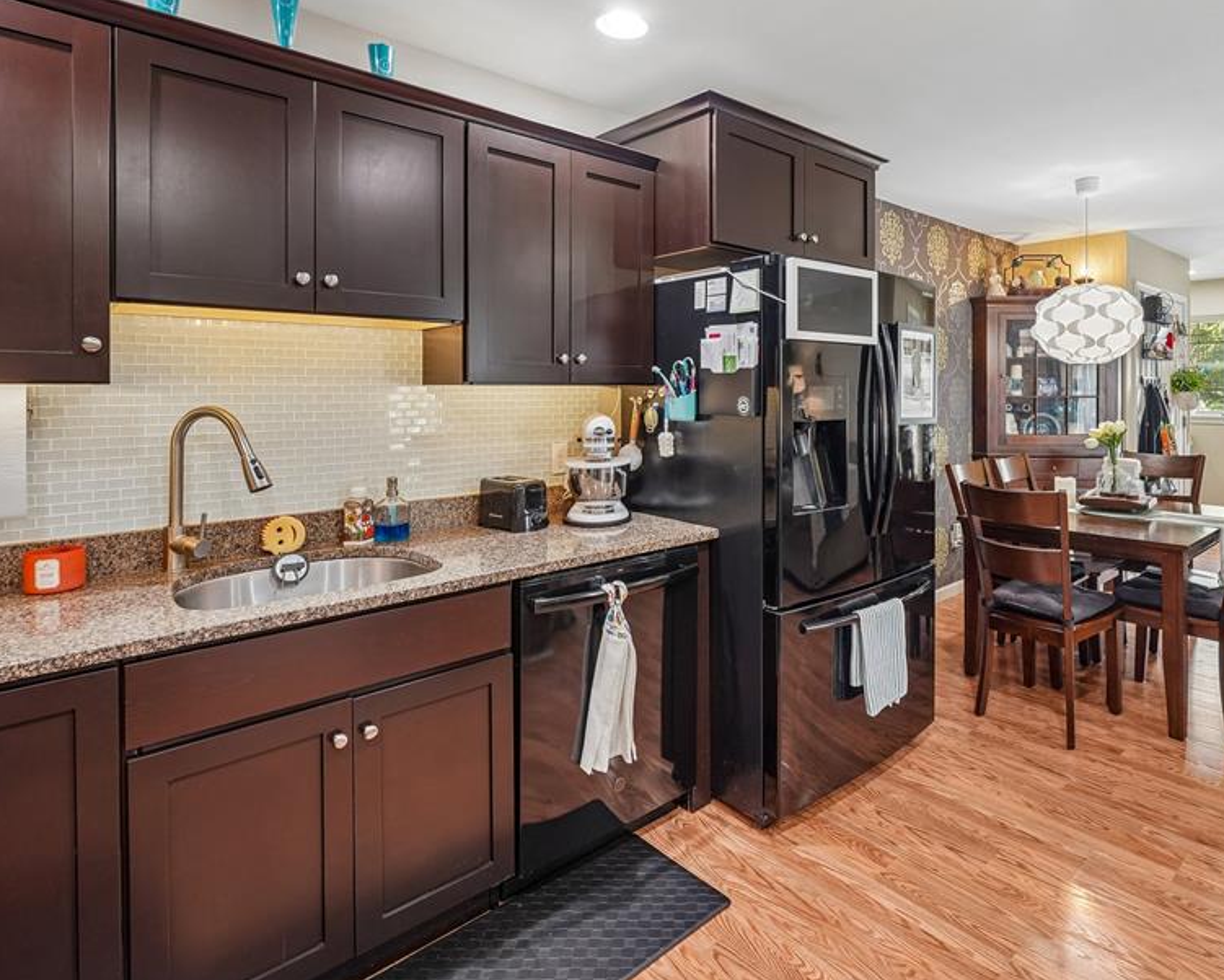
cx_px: 748
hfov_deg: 82.0
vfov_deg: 70.3
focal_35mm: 19
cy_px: 400
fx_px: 688
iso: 500
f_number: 8
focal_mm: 14
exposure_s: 1/5
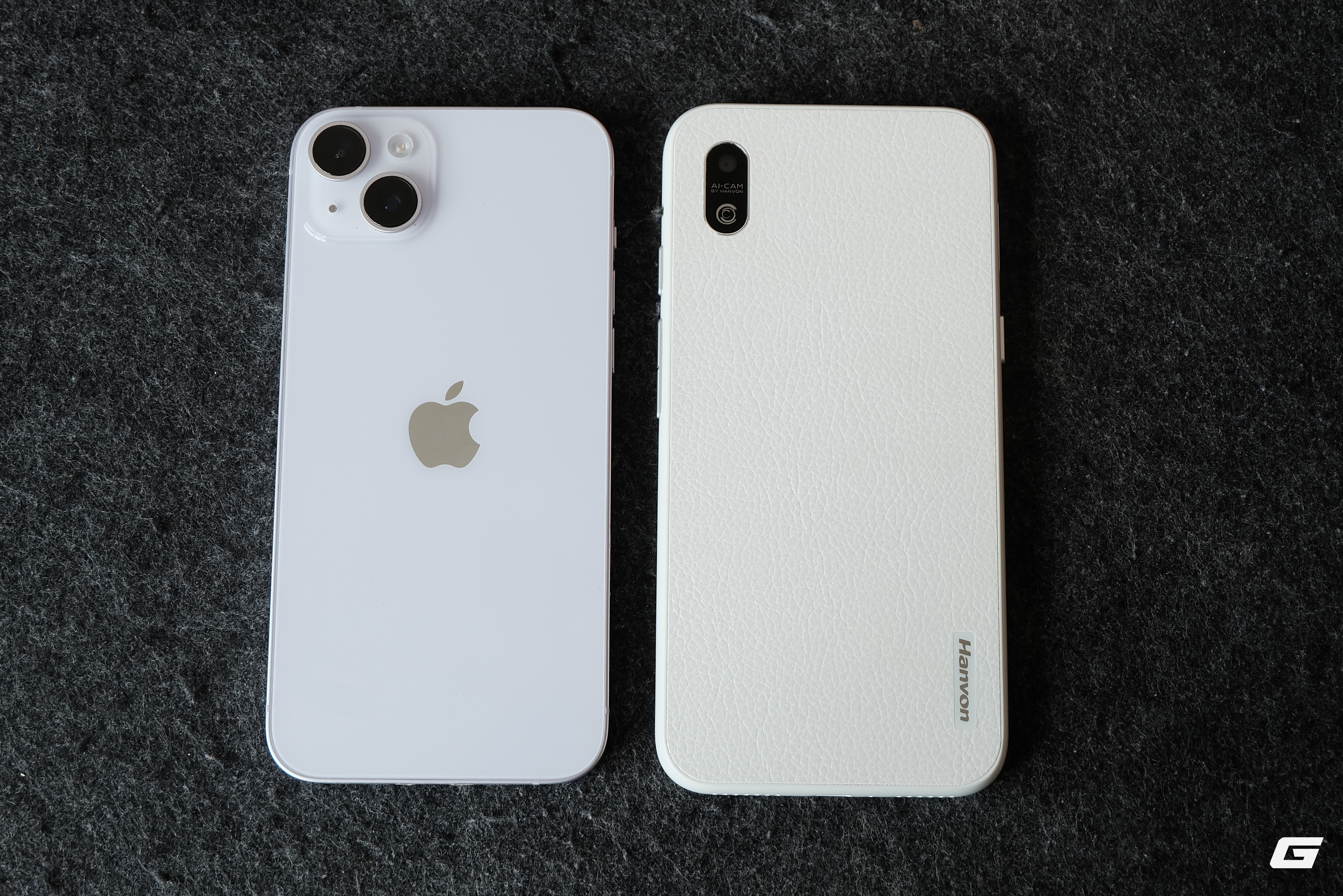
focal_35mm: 49
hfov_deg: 40.3
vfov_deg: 27.5
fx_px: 1828
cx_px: 672
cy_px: 448
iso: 400
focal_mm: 32.5
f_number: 7.1
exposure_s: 1/75
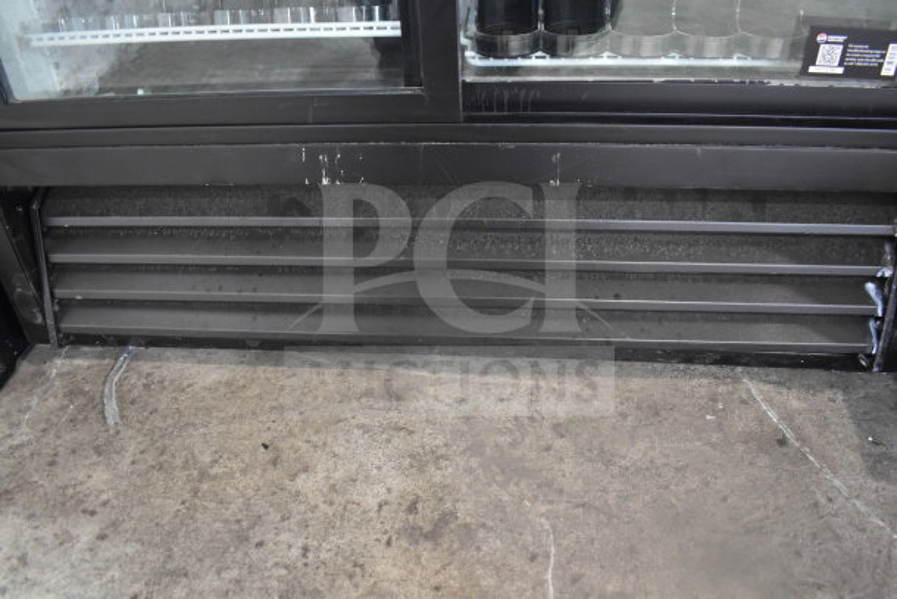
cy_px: 300
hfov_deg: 67.4
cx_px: 448
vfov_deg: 48.0
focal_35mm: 27
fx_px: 673
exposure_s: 1/30
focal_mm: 18
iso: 1600
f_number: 3.5
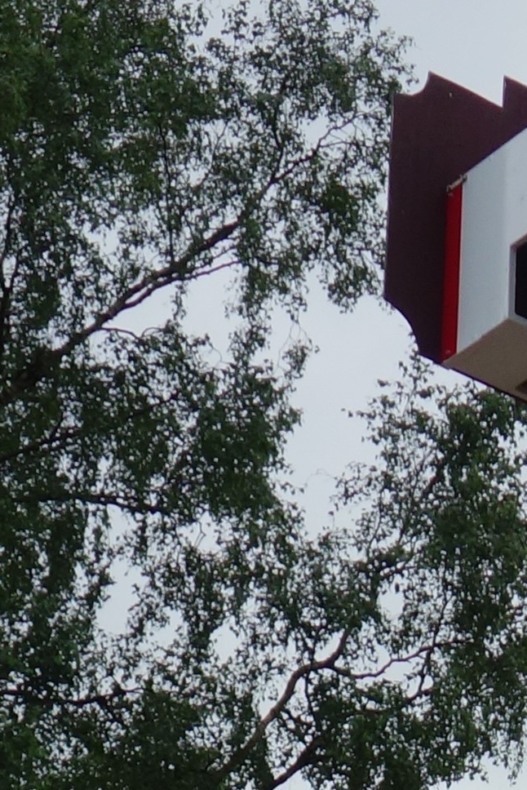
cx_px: 779
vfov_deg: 8.6
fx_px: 4959
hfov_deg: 6.0
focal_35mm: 226
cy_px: 1540
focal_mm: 14.93
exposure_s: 1/2000
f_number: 2.8
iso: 125
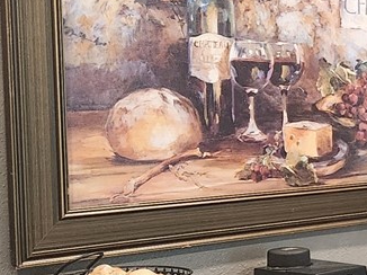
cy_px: 178
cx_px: 734
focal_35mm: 113
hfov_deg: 14.5
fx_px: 1197
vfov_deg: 13.1
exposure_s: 1/60
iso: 640
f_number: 1.8
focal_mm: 5.4
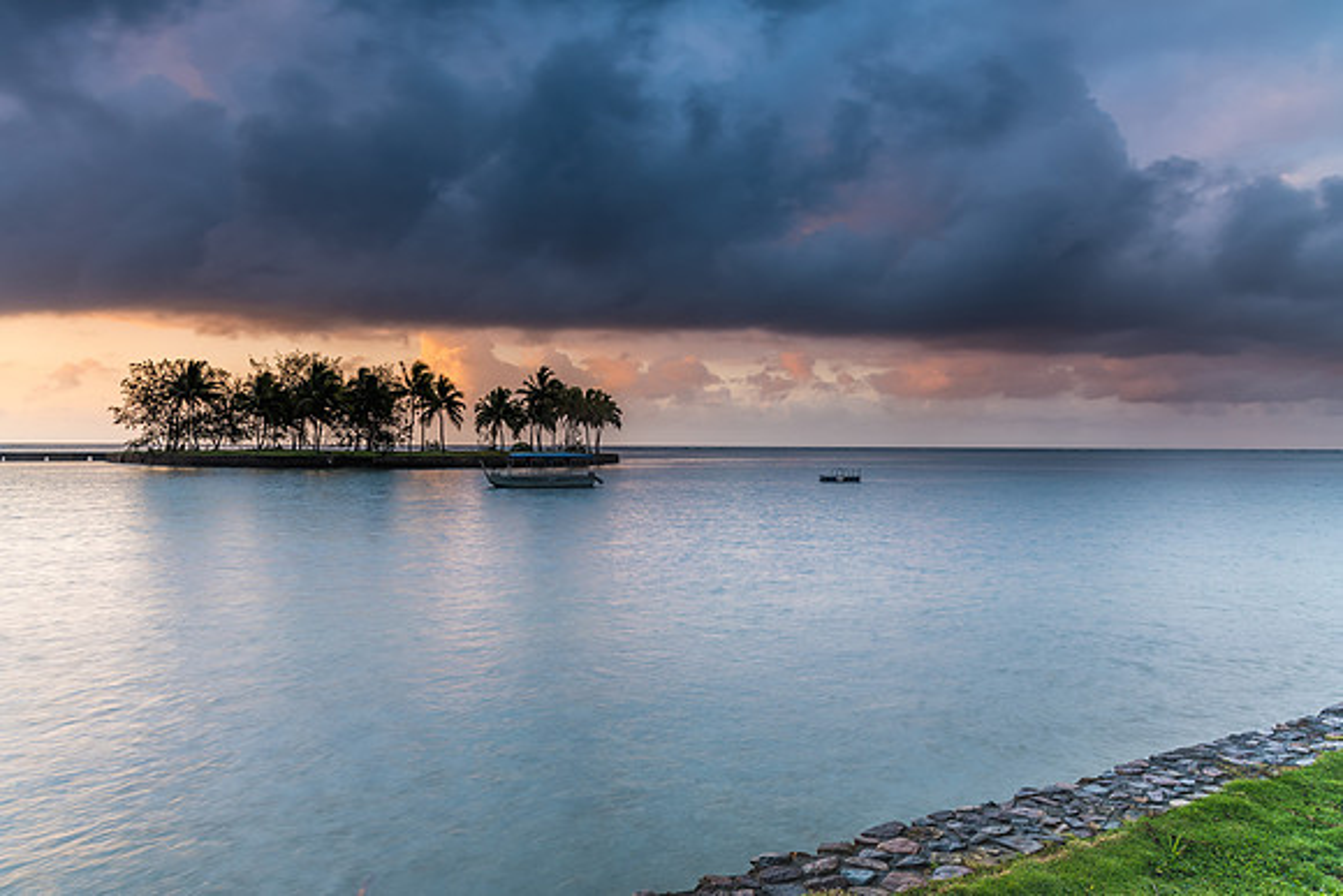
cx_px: 672
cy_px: 448
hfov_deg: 73.6
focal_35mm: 24
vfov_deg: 53.0
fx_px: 898
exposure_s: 1
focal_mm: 16
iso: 50
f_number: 9
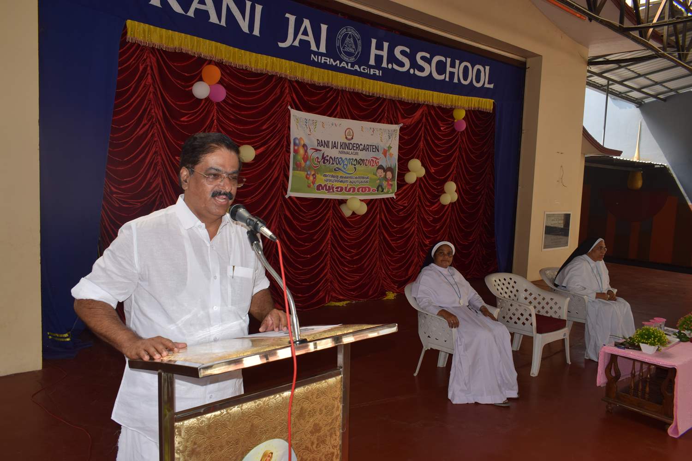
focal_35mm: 27
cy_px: 230
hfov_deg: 67.4
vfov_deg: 47.9
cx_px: 346
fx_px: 519
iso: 140
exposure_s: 1/60
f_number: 8
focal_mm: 18
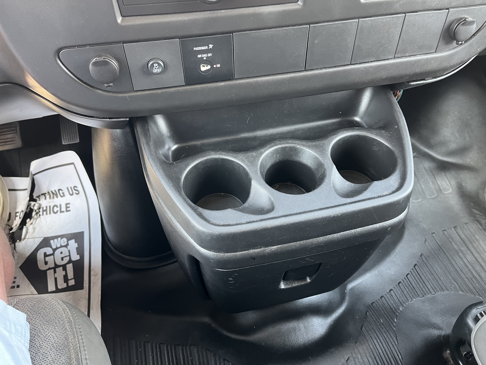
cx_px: 243
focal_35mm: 26
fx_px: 365
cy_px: 182
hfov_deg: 67.3
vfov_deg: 53.1
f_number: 1.6
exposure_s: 1/60
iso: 200
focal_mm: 5.1
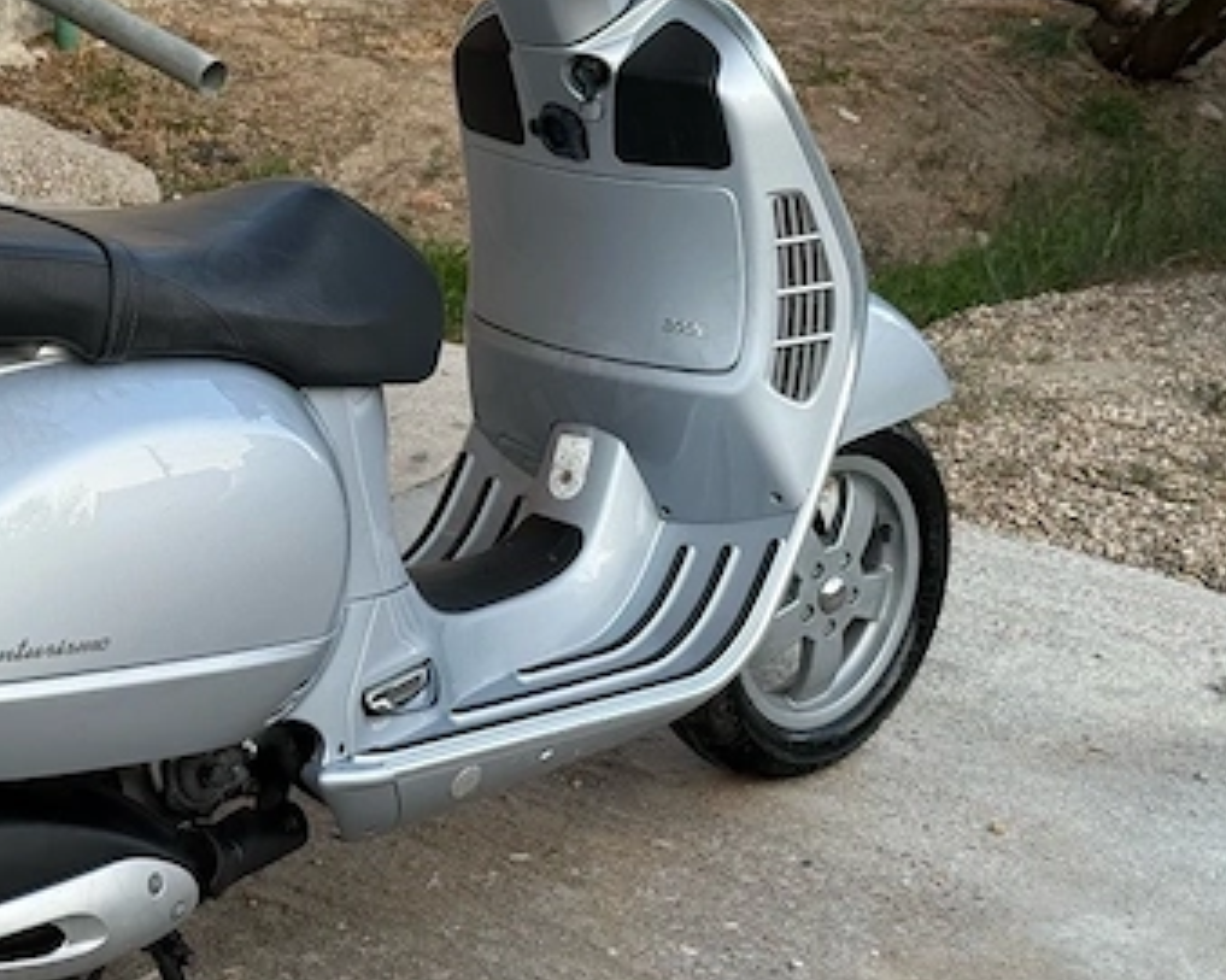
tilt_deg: -14.9
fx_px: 3011
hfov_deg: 22.6
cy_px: 423
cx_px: 174
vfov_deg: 18.5
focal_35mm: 83
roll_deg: +1.2
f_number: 1.78
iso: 50
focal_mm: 6.76
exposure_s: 1/133
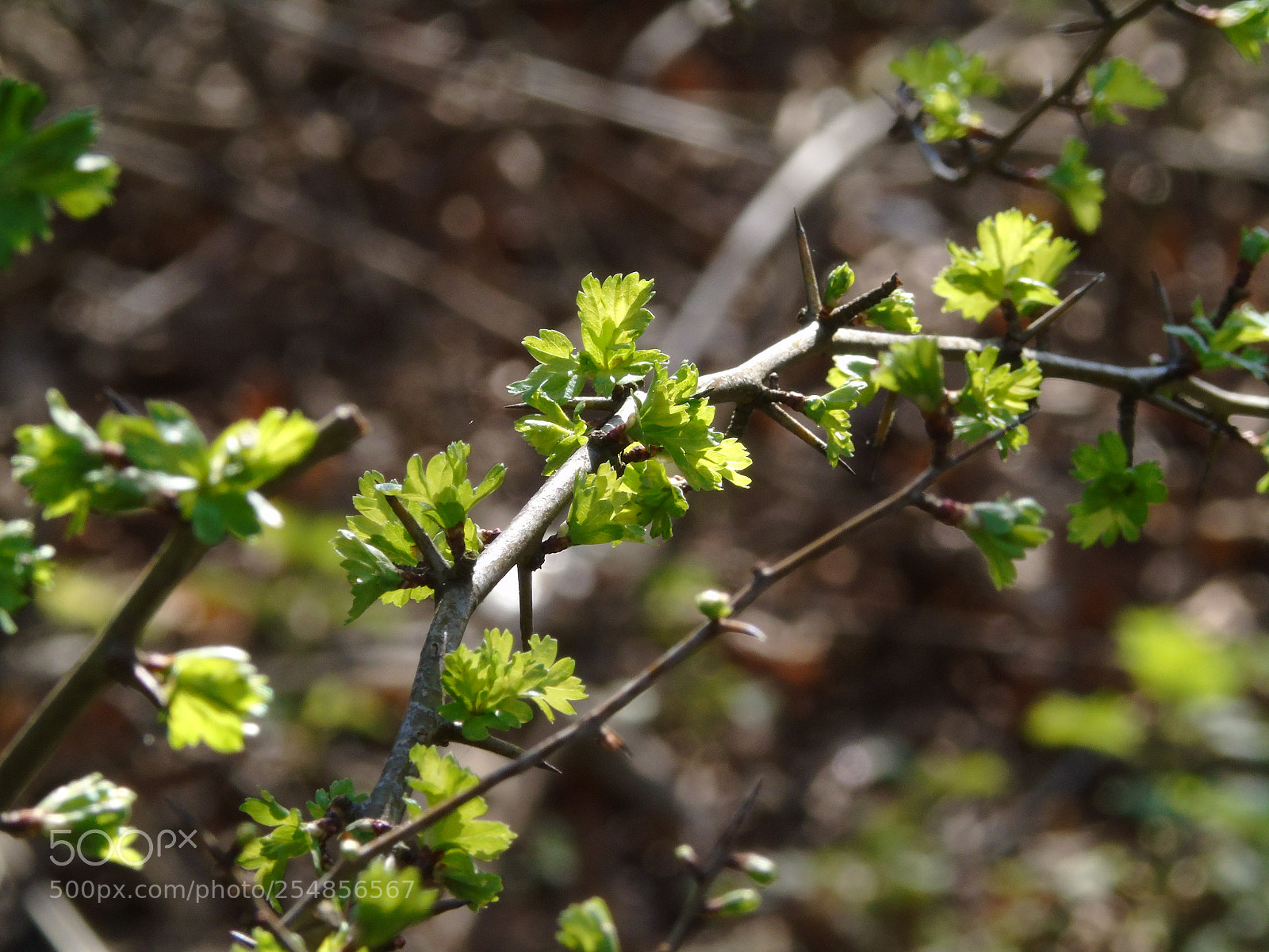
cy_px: 476
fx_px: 11621
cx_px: 634
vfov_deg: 4.7
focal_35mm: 317
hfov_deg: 6.3
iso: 160
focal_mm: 57
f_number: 5.2
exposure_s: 1/125
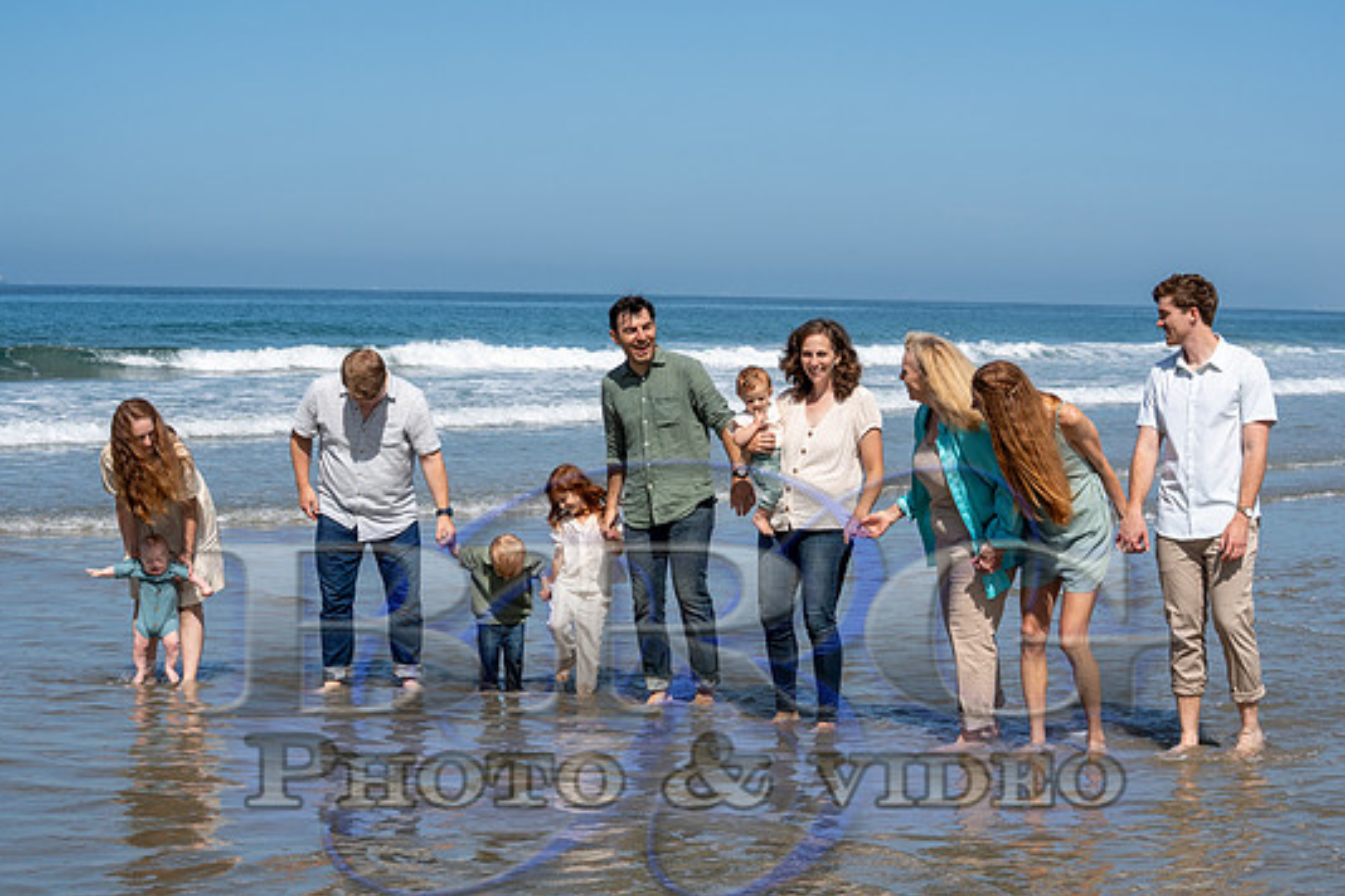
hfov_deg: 26.7
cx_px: 672
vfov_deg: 17.9
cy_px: 469
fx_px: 2839
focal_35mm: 76
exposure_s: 1/640
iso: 160
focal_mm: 70
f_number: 9
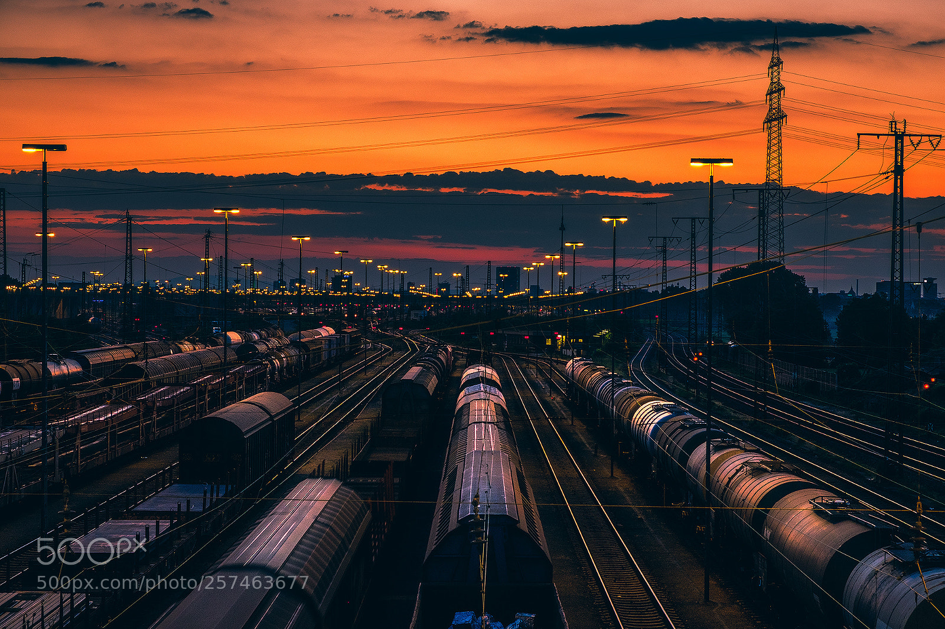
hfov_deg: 24.5
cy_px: 314
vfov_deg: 16.4
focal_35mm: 83
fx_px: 2178
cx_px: 472
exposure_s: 1/5
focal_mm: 55
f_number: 8
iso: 200
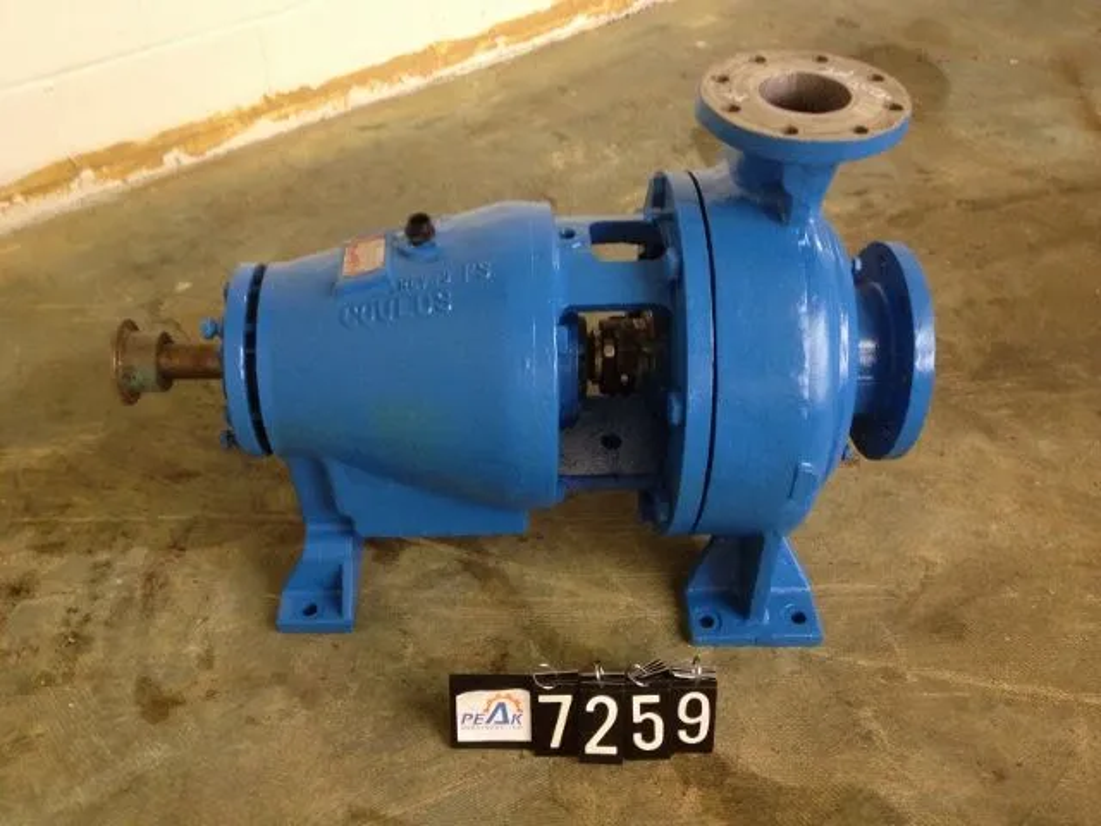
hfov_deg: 52.6
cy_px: 413
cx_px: 550
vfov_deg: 40.7
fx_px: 1113
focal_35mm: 35
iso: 250
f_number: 2.4
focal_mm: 4.28
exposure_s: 1/20
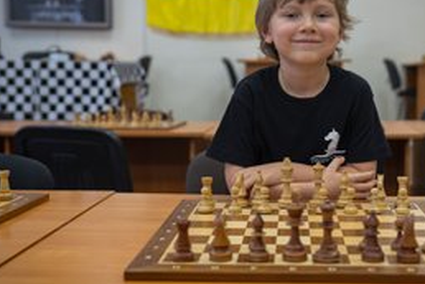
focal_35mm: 59
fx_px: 696
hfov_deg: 33.7
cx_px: 278
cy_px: 130
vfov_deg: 23.0
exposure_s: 1/60
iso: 250
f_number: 2.8
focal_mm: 38
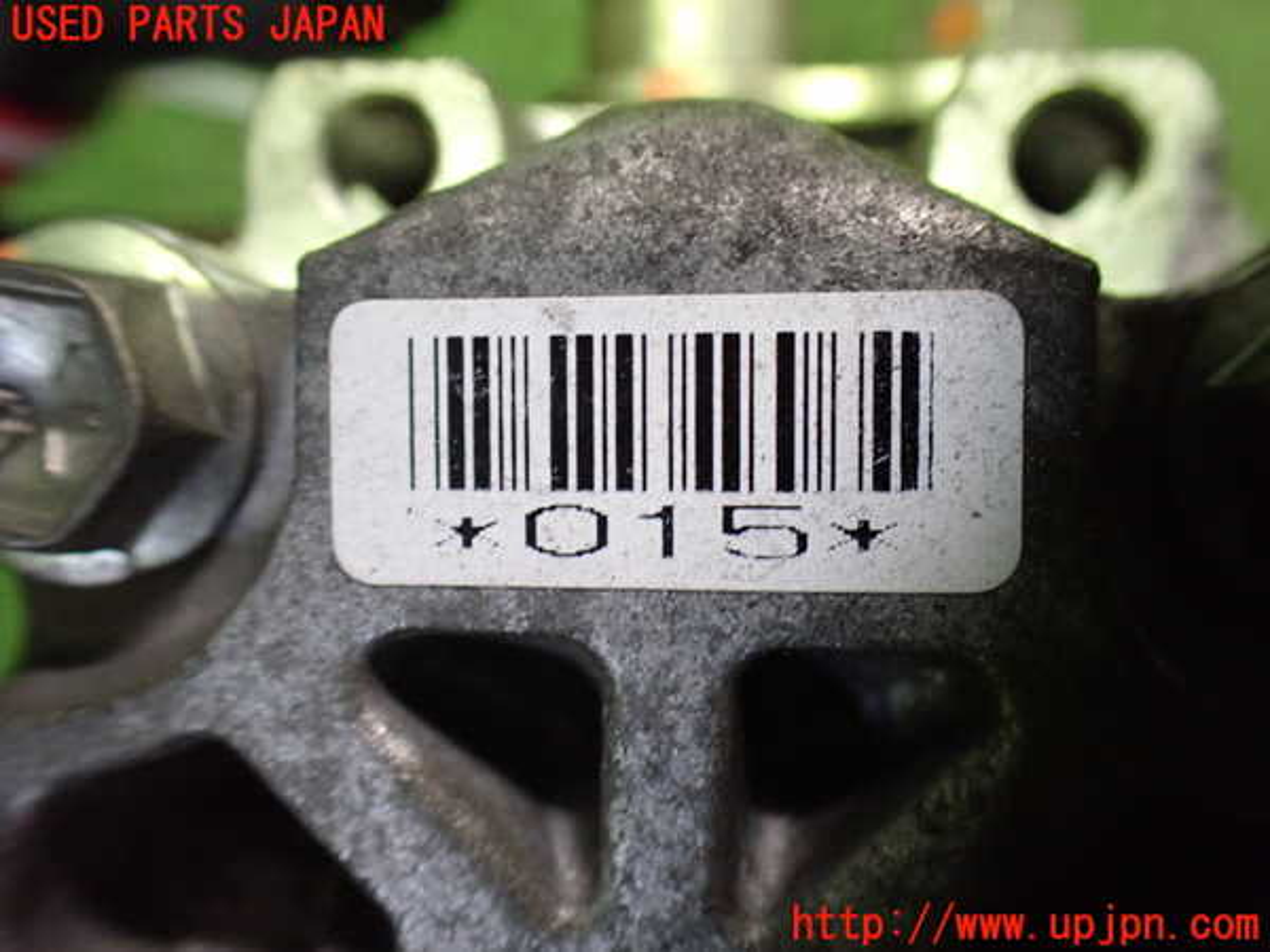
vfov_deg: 46.8
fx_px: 1101
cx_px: 635
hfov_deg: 60.0
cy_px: 476
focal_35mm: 30
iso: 1000
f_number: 2.3
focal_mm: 5.4
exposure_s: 1/30
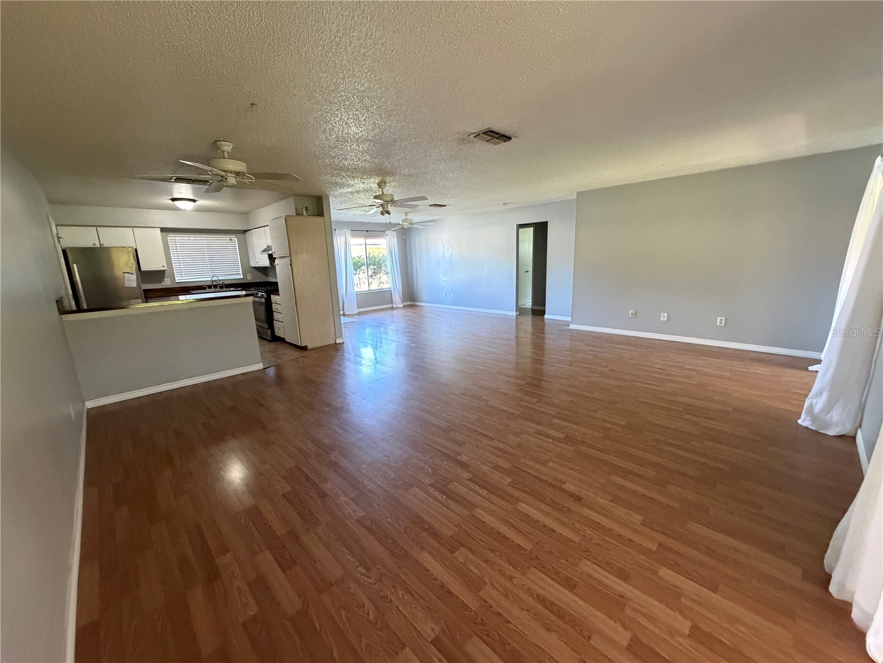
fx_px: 357
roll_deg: +2.7
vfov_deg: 85.7
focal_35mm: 14
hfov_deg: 102.1
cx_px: 442
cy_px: 332
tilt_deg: -11.3
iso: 640
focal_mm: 2.22
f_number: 2.2
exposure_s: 1/60
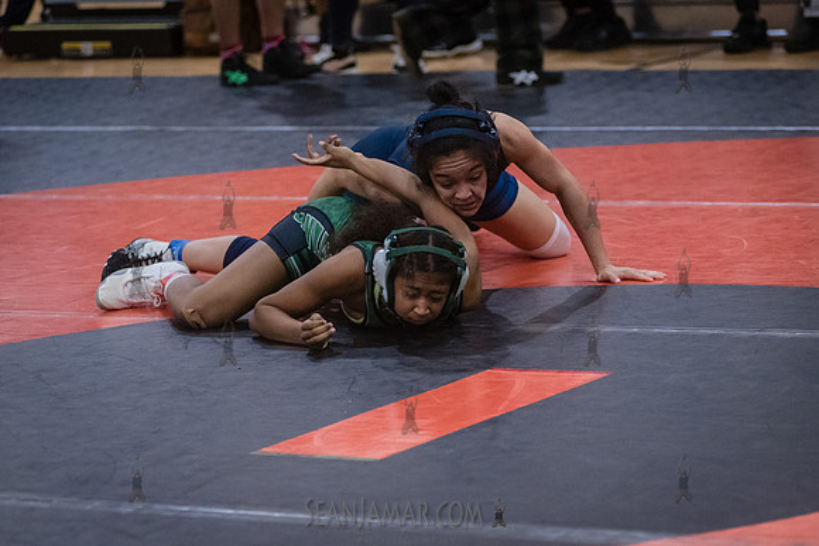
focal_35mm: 170
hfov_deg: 12.1
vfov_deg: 8.1
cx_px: 390
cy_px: 326
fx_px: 3859
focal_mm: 135
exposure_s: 1/400
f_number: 3.5
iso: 8000
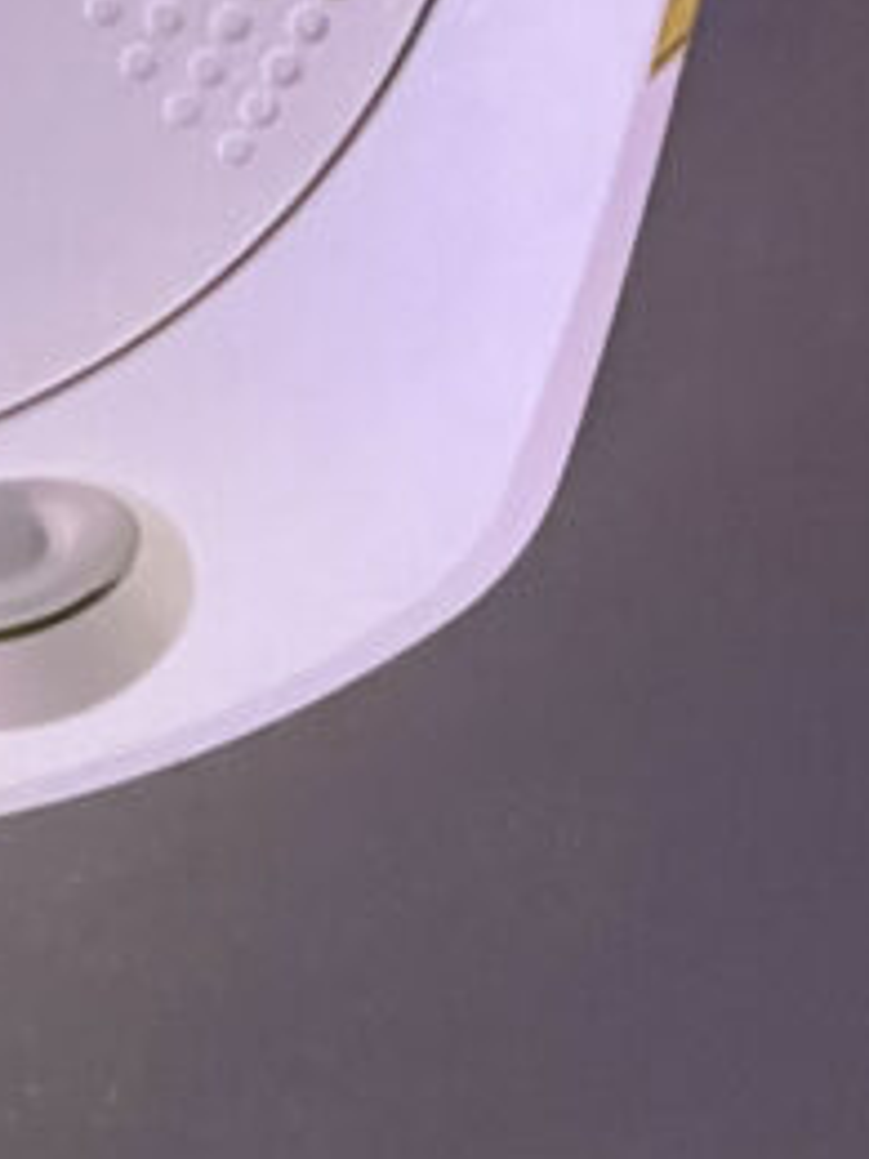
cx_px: -419
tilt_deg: +77.2
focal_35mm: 252
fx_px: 8435
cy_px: -544
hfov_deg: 5.8
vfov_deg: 7.7
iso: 800
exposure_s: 1/33
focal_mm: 7.5
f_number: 2.2
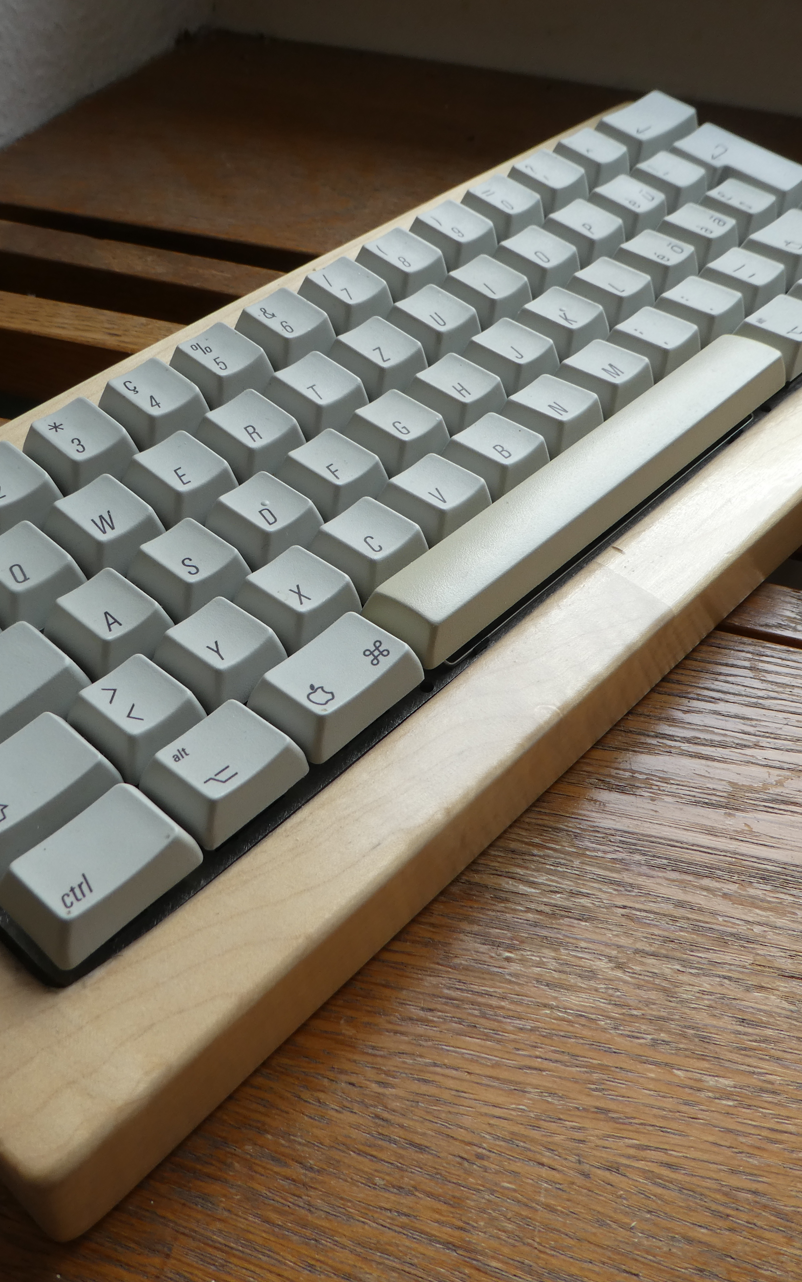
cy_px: 642
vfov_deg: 56.7
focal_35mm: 34
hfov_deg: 37.1
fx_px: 1189
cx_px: 314
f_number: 3.3
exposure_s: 1/80
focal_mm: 4.3
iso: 80
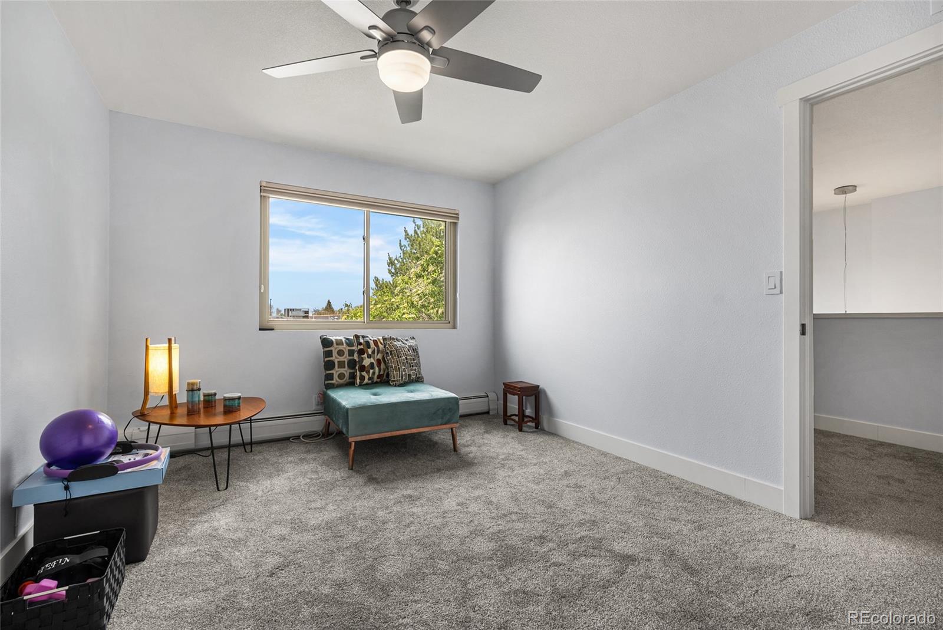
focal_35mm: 16
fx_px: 419
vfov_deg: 73.8
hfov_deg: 96.7
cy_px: 315
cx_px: 472
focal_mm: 16
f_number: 8
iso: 200
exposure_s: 1/3
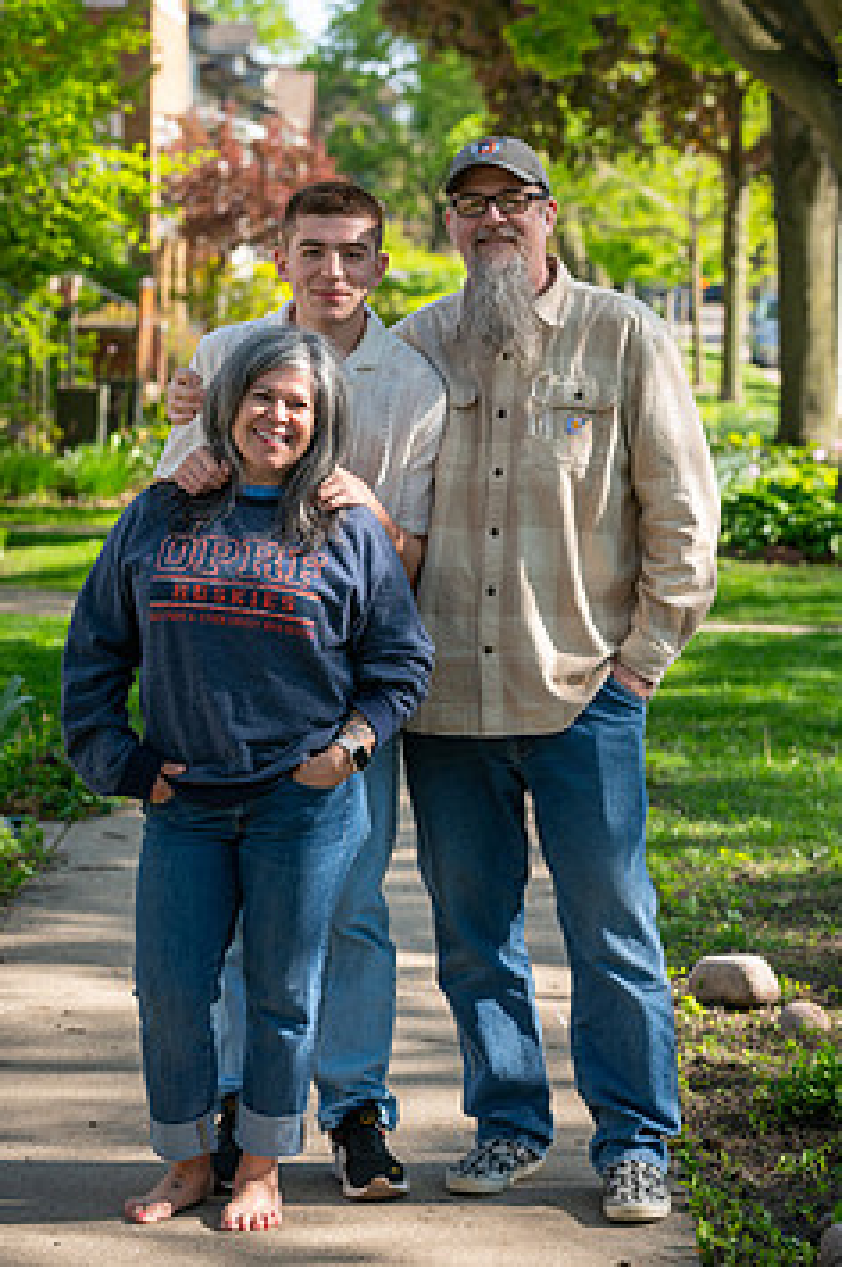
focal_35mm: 109
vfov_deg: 18.8
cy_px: 514
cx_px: 498
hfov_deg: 12.5
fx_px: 3831
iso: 250
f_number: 4
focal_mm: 86
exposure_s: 1/400
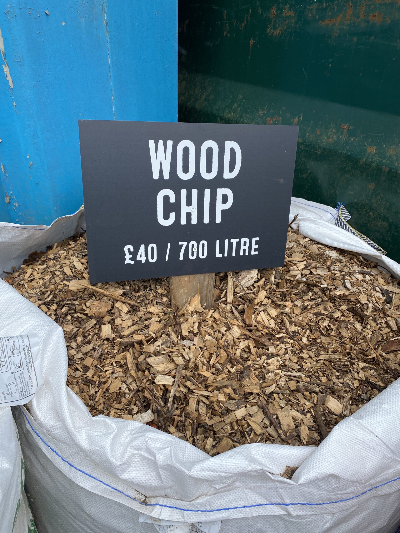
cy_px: 266
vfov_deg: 67.3
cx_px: 200
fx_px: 401
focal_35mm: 26
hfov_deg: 53.1
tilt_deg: -35.4
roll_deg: -3.0
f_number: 1.8
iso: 32
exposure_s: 1/898
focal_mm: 4.25
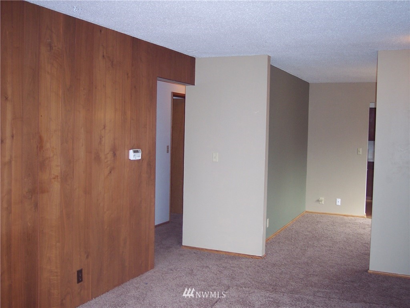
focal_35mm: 39
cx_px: 205
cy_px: 154
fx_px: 462
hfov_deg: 47.9
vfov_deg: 36.8
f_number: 2.8
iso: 140
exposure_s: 1/60
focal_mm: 8
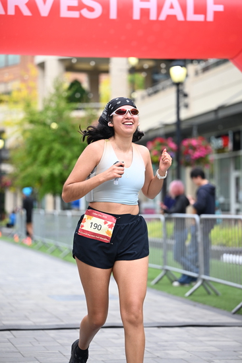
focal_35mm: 101
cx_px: 121
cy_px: 182
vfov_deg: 20.2
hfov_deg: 13.6
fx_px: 1018
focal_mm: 101
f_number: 2.8
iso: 640
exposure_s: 1/1600
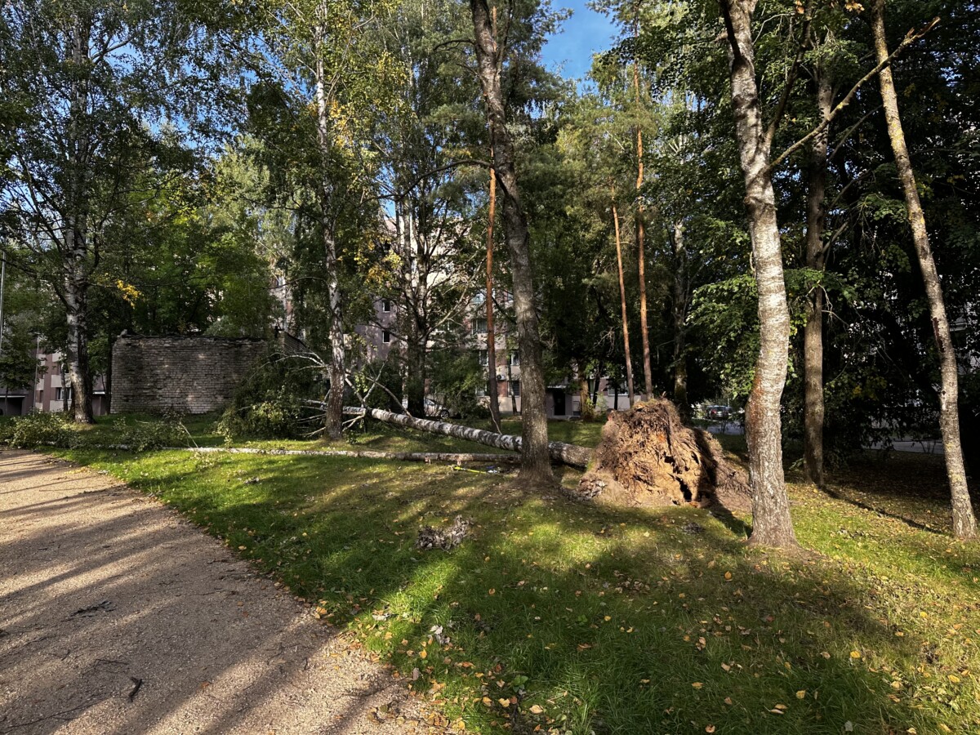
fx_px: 679
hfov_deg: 71.6
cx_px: 490
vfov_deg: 56.8
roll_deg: -1.7
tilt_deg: +8.0
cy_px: 368
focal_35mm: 24
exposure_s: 1/392
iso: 80
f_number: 1.78
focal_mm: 6.86
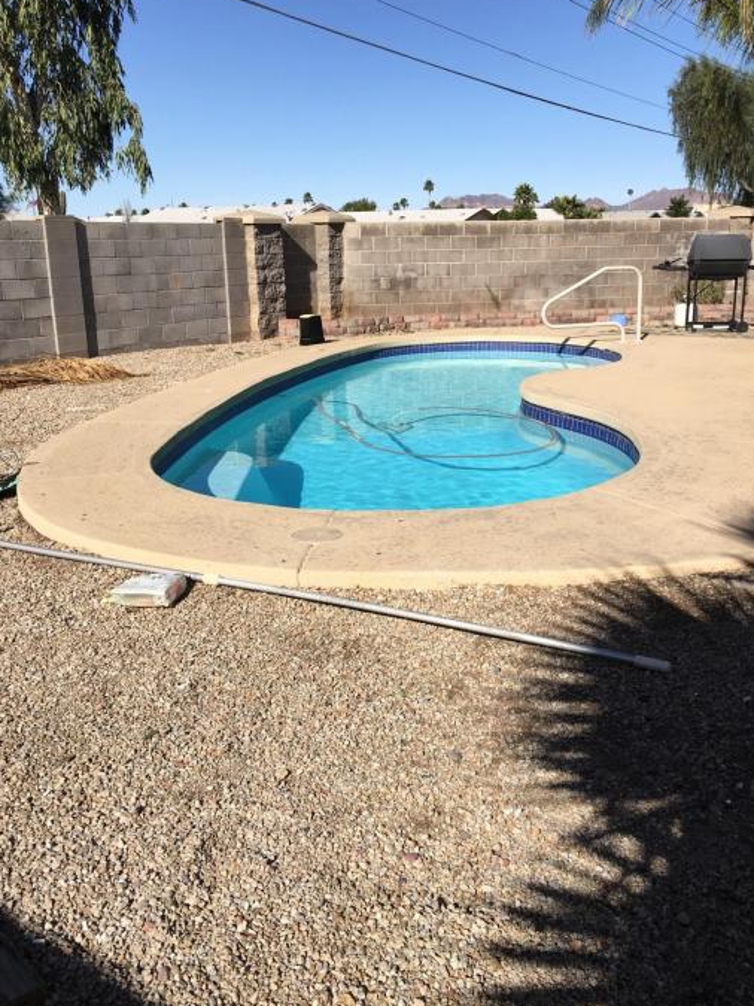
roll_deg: +0.1
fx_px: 959
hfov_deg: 42.9
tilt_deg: -15.1
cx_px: 405
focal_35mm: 33
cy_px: 502
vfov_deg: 55.4
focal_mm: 4.15
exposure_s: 1/2564
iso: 25
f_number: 2.2
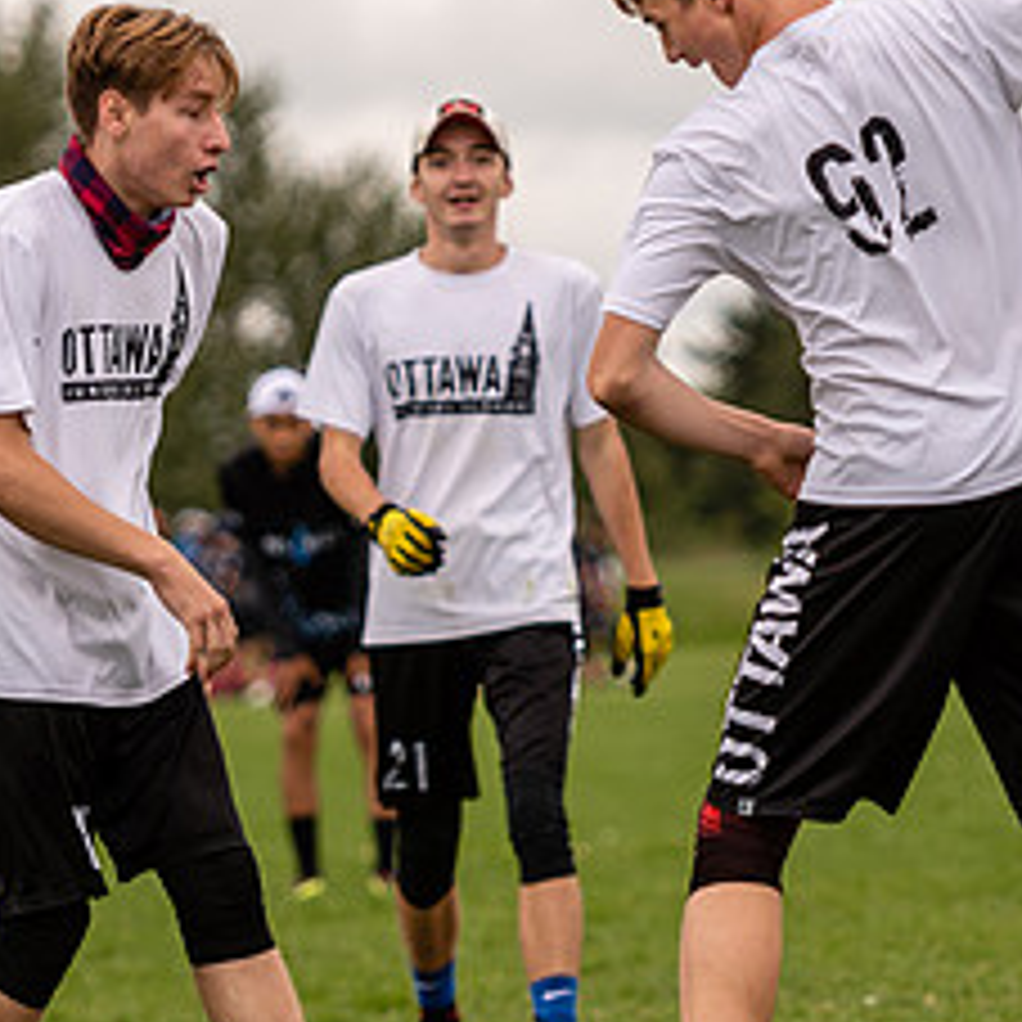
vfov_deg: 4.4
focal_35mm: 397
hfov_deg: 4.4
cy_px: 407
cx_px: 716
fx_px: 13261
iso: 100
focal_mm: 122
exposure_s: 1/1000
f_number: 2.8
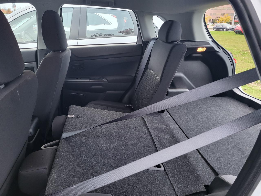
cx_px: 130
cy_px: 98
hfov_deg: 67.3
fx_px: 196
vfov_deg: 53.1
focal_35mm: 26
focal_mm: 5.4
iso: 400
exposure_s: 1/40
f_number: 1.8
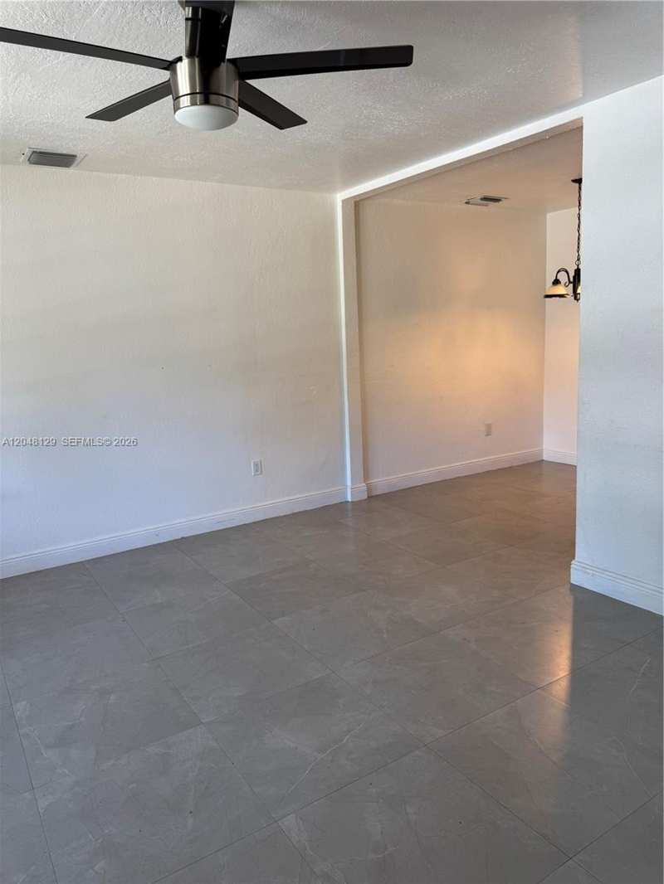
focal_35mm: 24
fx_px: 614
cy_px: 442
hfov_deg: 56.8
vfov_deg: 71.6
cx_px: 332
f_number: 1.78
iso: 125
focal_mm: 6.76
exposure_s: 1/120
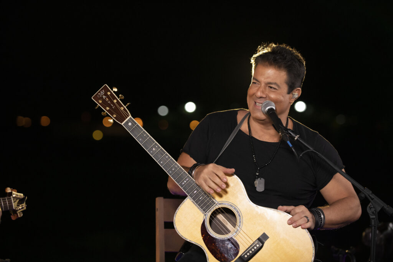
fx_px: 1266
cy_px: 131
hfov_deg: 17.6
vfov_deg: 11.8
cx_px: 196
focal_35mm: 116
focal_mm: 116
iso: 1600
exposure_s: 1/250
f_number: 3.2
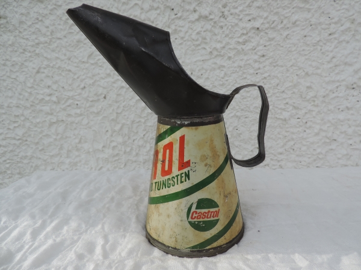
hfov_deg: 71.6
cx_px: 180
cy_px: 135
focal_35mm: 24
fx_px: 250
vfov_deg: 56.8
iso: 80
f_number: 3
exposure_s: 1/640
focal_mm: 4.3
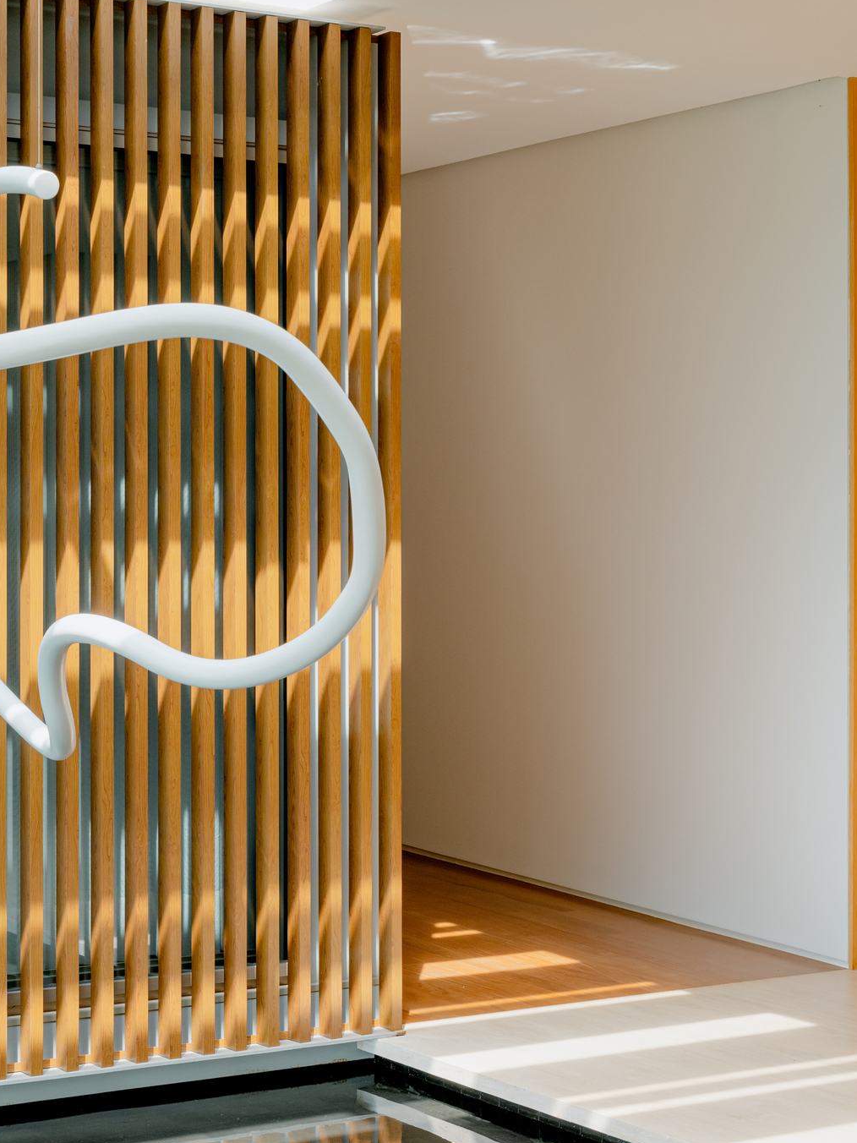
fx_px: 2344
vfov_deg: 27.4
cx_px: 415
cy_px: 474
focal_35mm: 71
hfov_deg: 20.7
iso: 200
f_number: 9
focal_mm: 45.7
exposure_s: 1/60
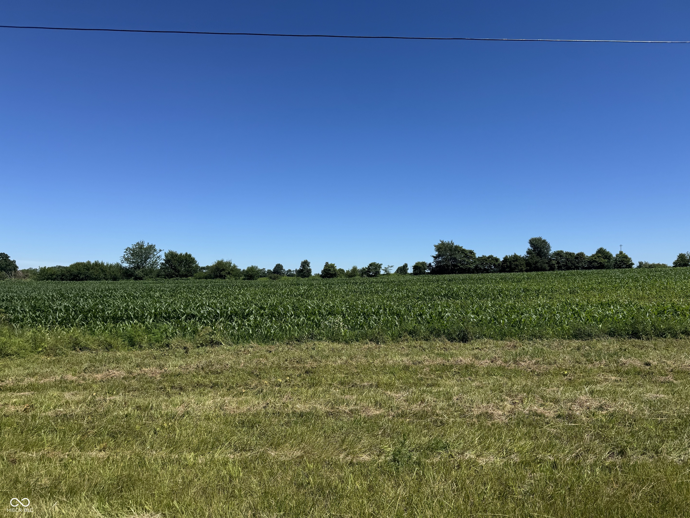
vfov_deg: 56.8
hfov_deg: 71.6
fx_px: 478
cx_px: 345
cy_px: 259
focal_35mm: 24
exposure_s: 1/5814
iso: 80
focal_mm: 6.76
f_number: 1.78
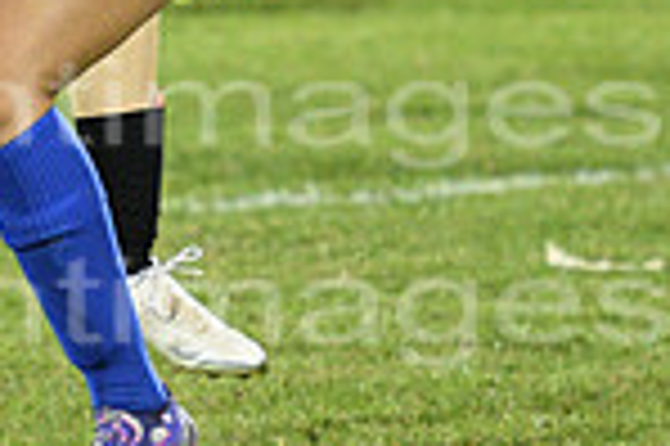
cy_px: 16
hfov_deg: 2.3
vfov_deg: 1.5
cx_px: 36
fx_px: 16879
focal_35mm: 908
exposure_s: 1/800
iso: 5600
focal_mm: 155
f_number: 2.8
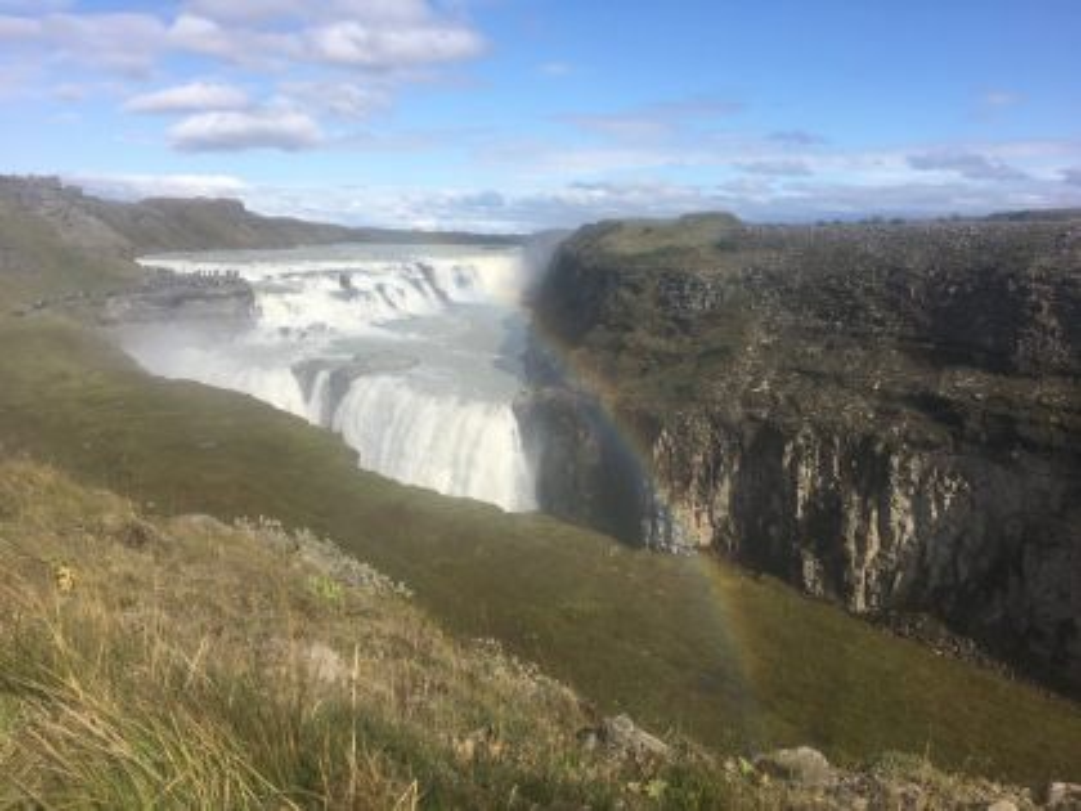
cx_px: 540
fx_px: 906
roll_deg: -1.4
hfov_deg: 61.7
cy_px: 406
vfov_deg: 48.2
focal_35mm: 29
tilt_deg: -9.2
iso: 25
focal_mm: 4.15
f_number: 2.2
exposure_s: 1/1603
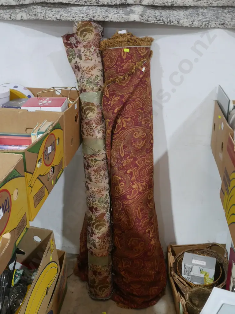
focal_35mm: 40
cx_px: 118
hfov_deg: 36.0
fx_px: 362
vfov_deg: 46.8
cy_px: 157
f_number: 11
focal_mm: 20
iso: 3200
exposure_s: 1/20
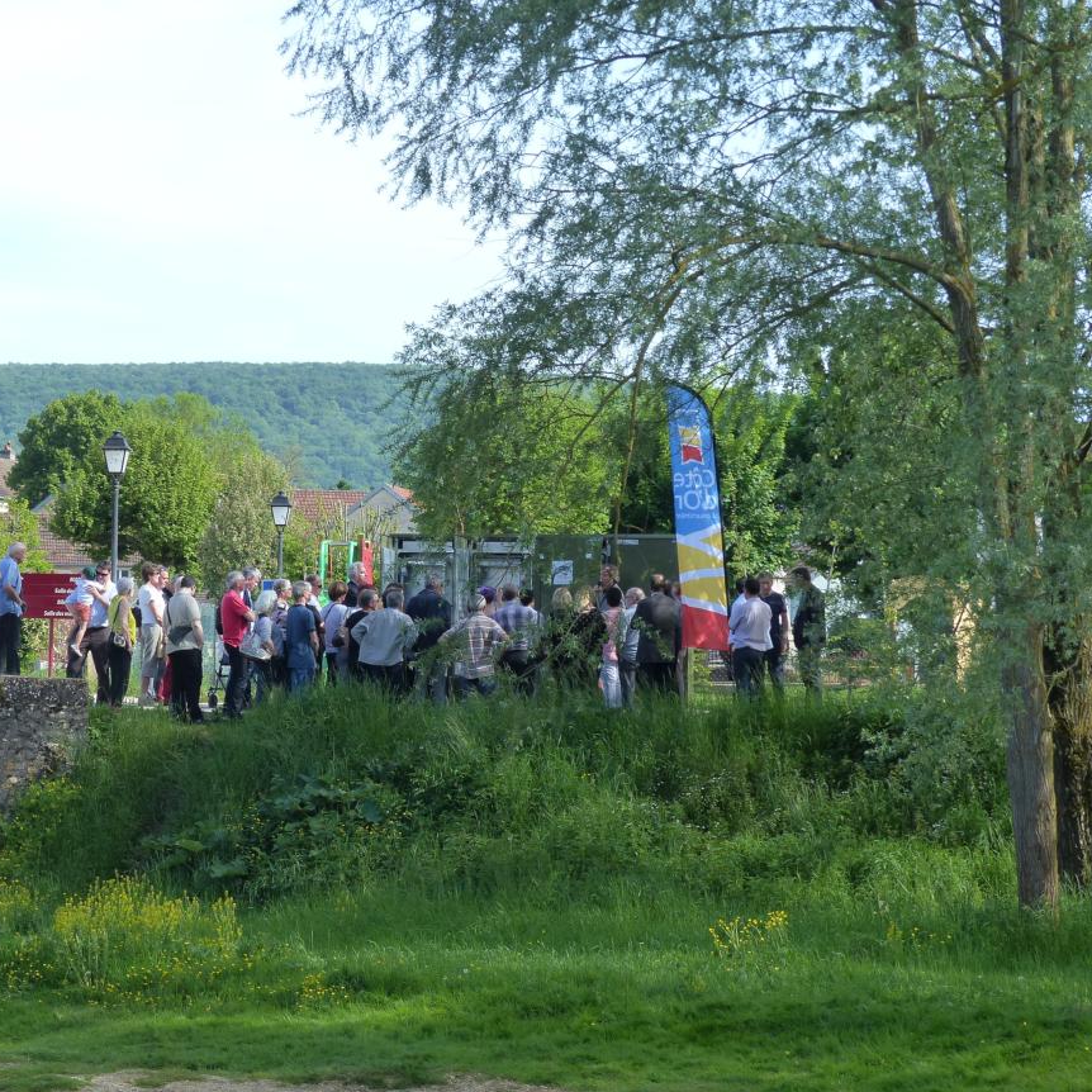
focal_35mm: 117
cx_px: 365
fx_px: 4176
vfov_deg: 14.9
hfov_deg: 14.9
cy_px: 546
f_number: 4
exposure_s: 1/400
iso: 160
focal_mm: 17.8
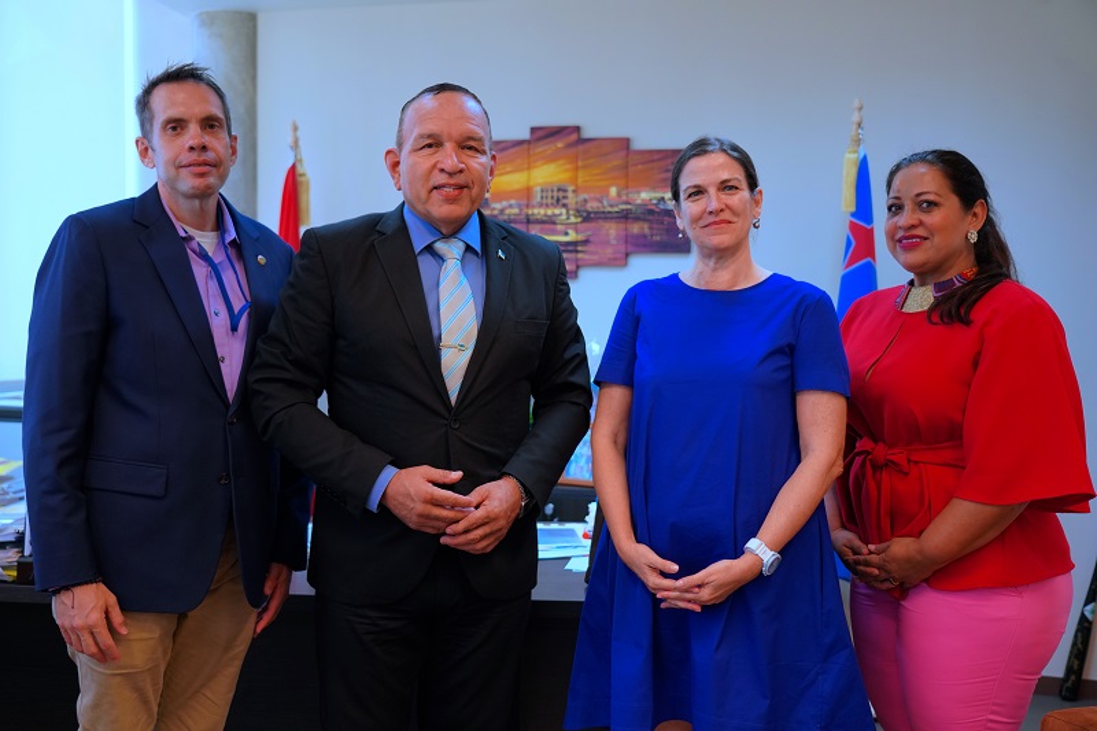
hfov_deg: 49.6
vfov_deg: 34.2
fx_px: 1188
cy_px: 366
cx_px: 548
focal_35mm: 39
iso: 1600
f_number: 4
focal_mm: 39
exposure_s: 1/160
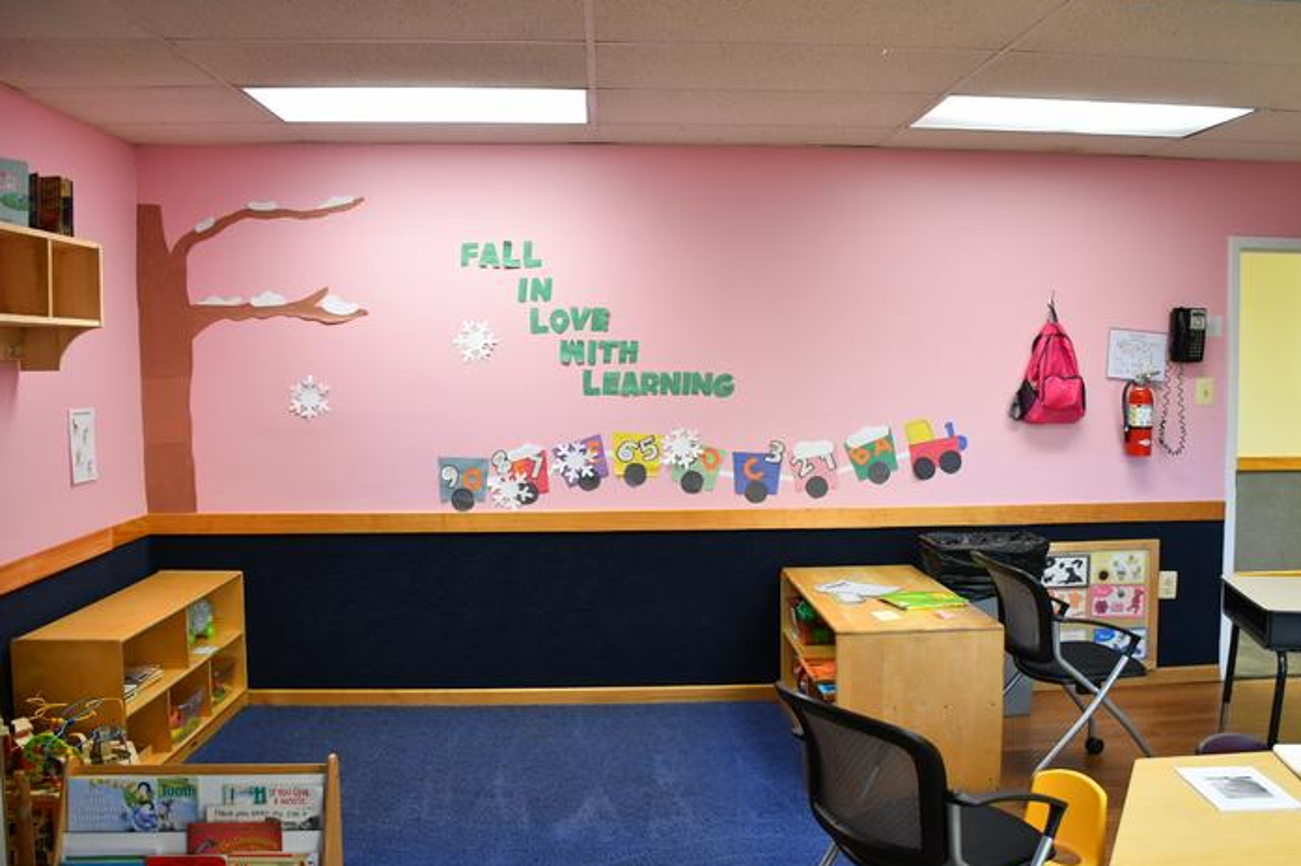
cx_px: 702
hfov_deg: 60.2
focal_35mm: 31
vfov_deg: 42.3
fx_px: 1120
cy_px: 425
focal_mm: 18
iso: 1000
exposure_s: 1/60
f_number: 4
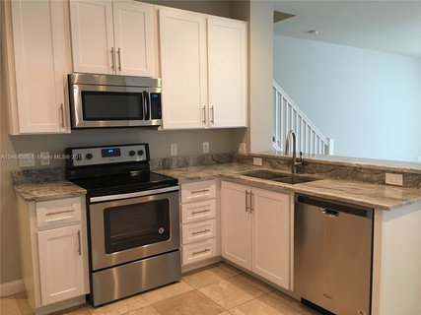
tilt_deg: -5.4
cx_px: 210
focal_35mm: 29
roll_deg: +1.2
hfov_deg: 61.7
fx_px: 353
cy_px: 158
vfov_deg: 48.2
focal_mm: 4.15
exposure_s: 1/30
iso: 125
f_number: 2.2
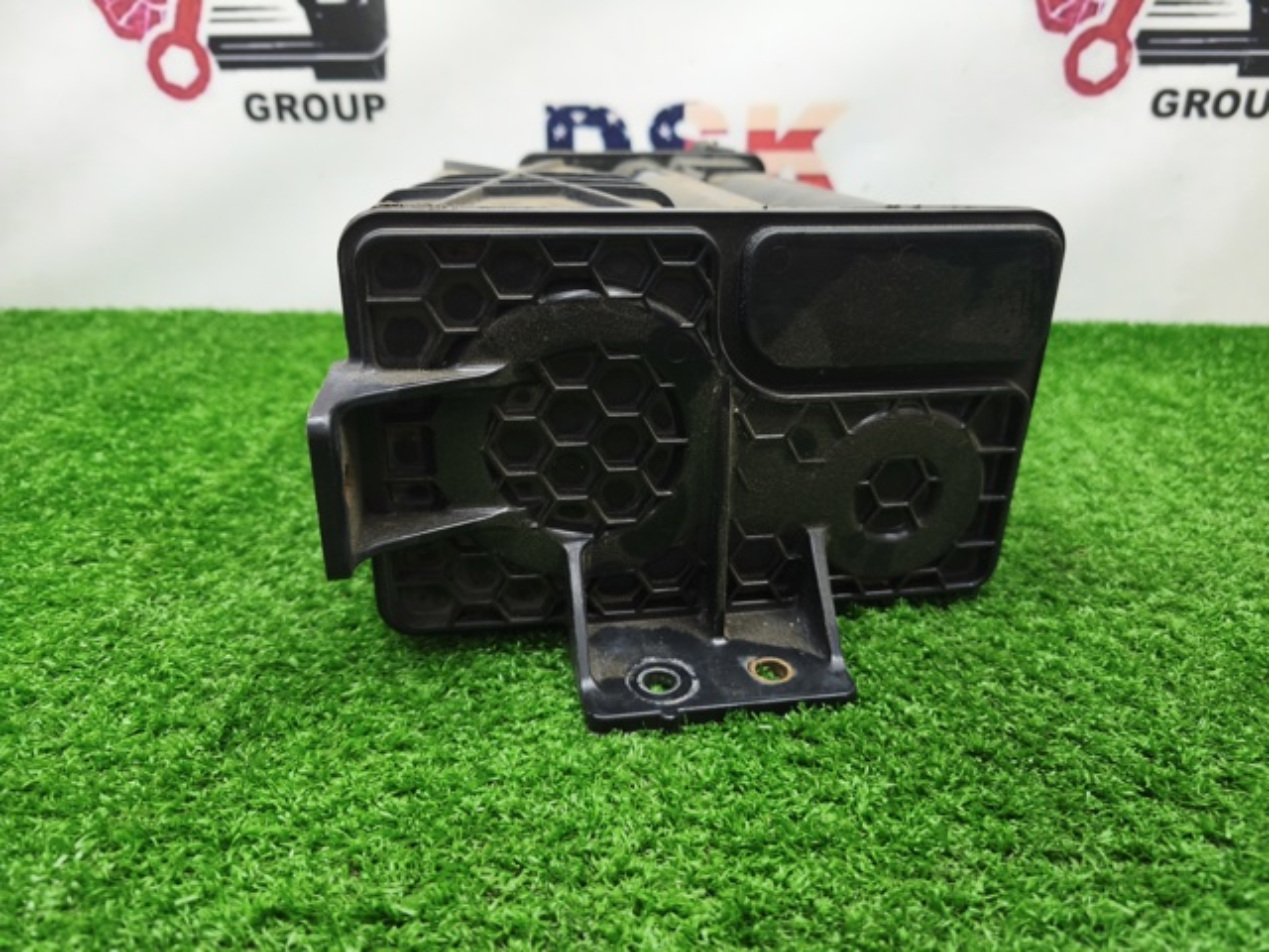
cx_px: 634
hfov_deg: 73.9
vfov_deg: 58.9
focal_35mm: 23
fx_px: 843
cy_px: 476
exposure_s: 1/100
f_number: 1.7
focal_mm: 5.35
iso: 320
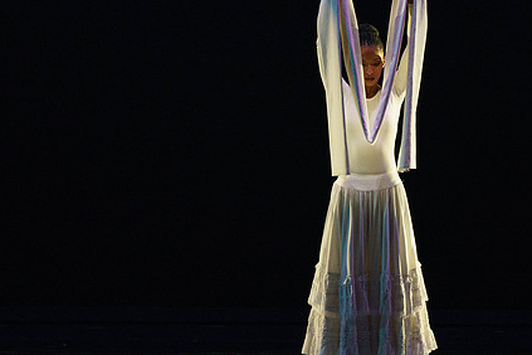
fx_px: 8231
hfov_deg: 3.7
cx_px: 320
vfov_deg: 2.5
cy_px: 140
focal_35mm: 557
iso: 8000
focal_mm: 342
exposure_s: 1/400
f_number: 6.3
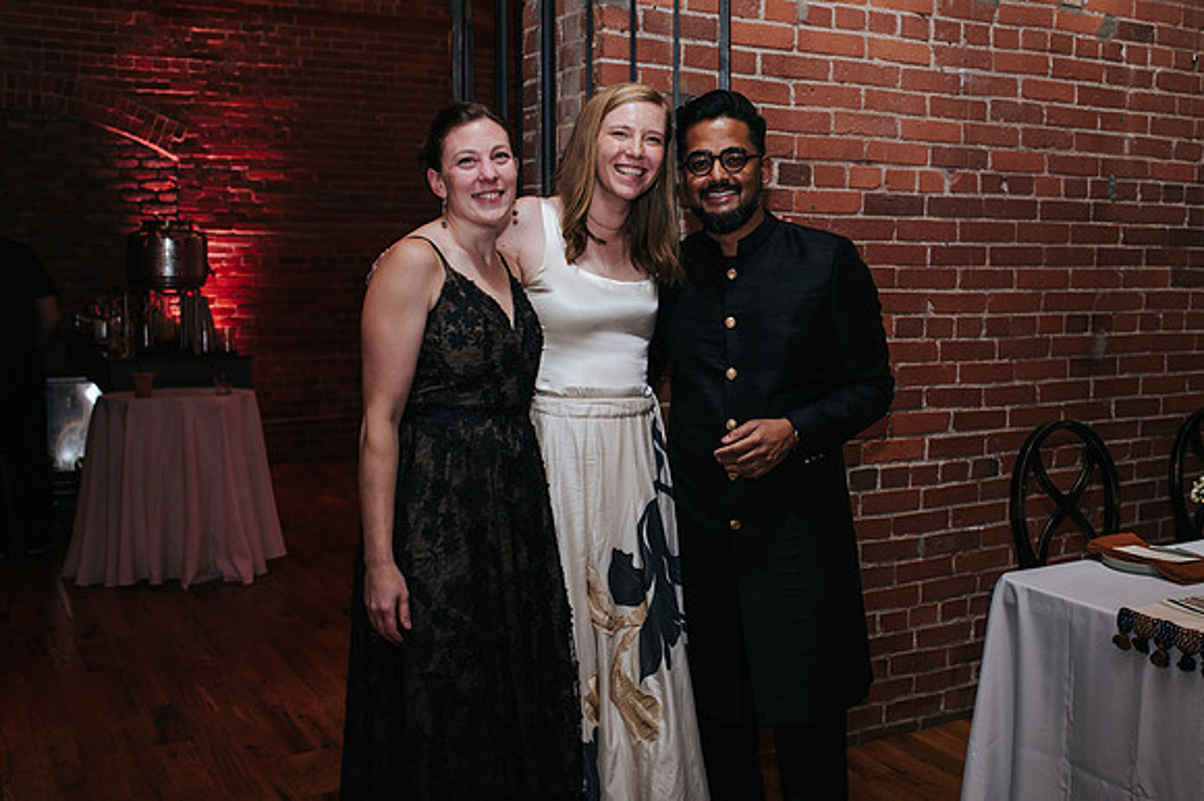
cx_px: 652
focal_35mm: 38
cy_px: 389
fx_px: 1286
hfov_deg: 50.1
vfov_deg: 34.6
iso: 800
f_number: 4
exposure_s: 1/200
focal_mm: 35
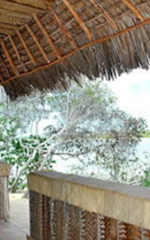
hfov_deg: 28.6
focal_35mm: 45
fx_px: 294
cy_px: 125
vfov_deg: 44.4
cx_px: 65
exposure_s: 1/200
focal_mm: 18
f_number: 5.6
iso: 100
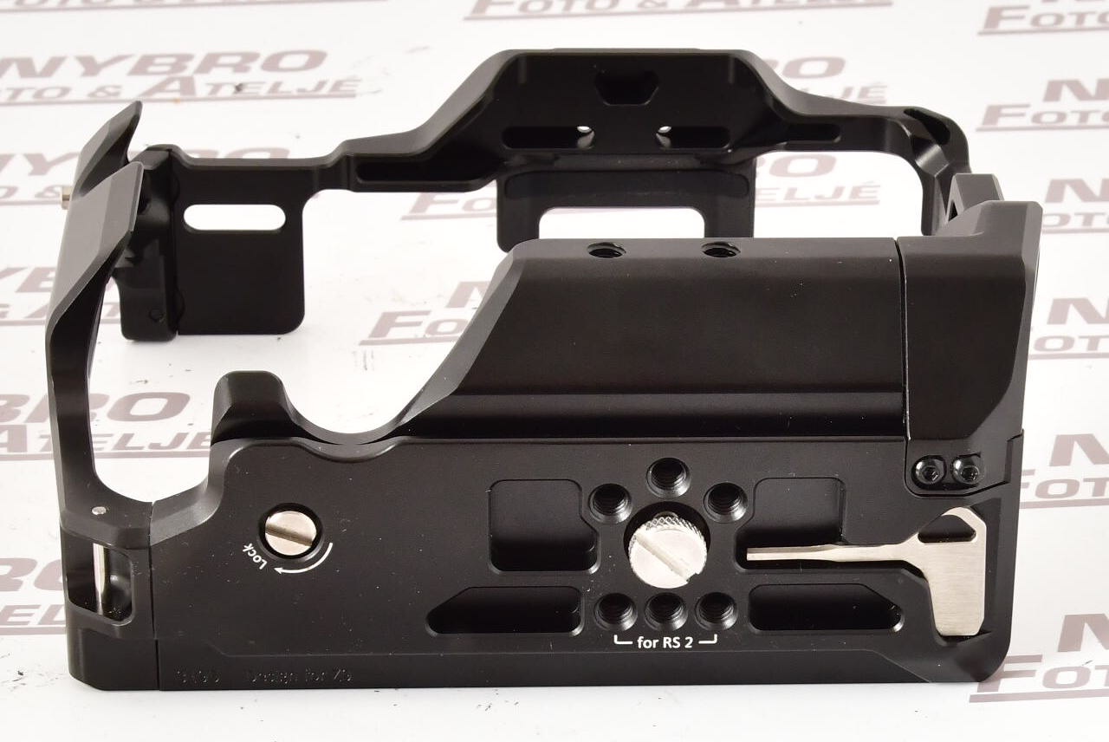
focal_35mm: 40
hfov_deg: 48.4
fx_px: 1233
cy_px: 371
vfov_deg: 33.5
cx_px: 554
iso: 1000
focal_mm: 40
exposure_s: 1/125
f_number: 11
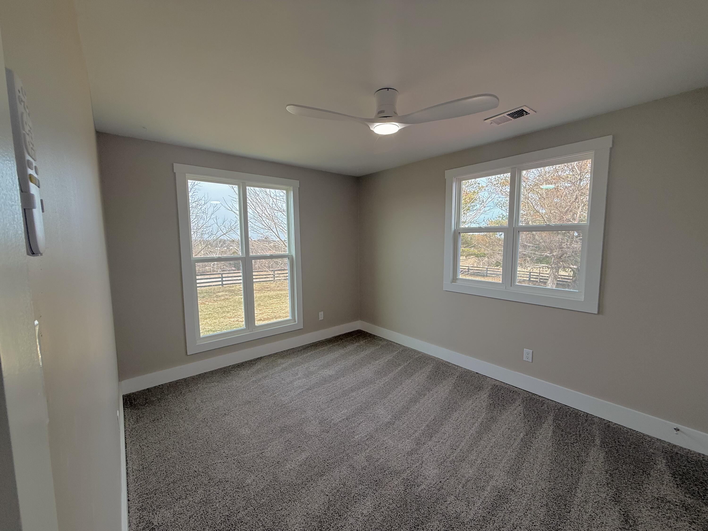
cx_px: 354
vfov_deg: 85.7
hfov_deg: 102.1
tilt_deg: -5.8
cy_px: 266
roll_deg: +0.2
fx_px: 286
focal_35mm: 14
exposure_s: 1/239
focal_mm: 2.22
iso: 64
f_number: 2.2
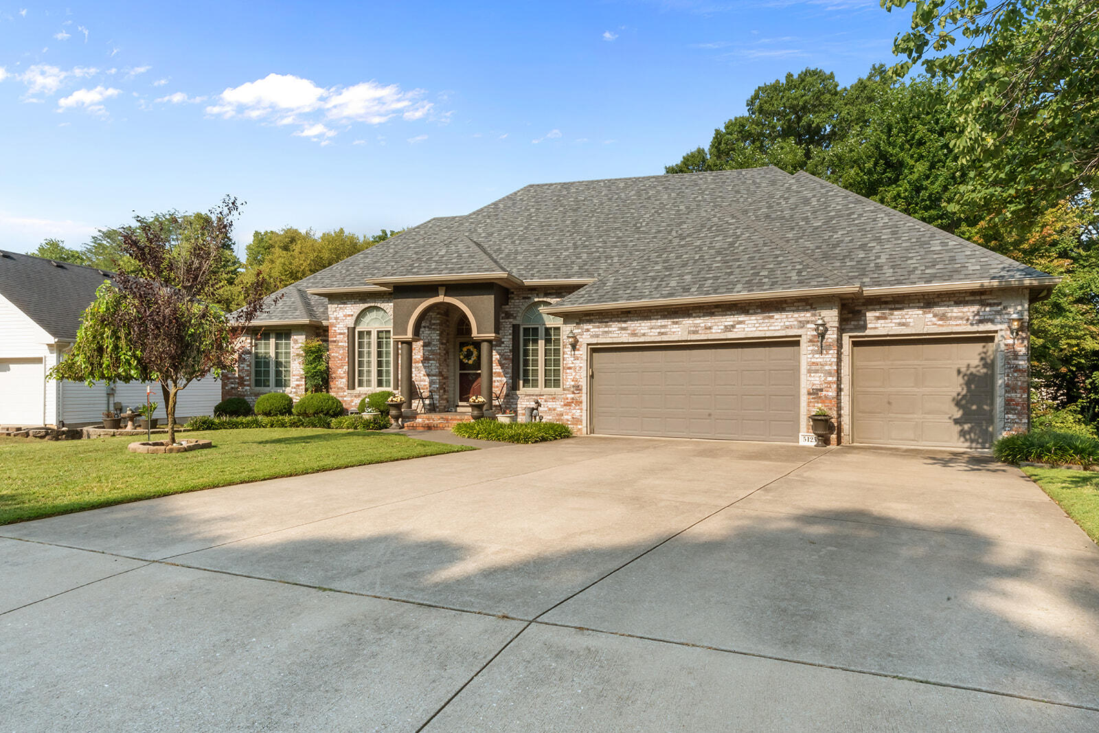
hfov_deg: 81.2
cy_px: 366
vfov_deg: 59.5
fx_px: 641
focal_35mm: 21
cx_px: 550
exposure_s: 1/200
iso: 1000
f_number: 22
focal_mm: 21
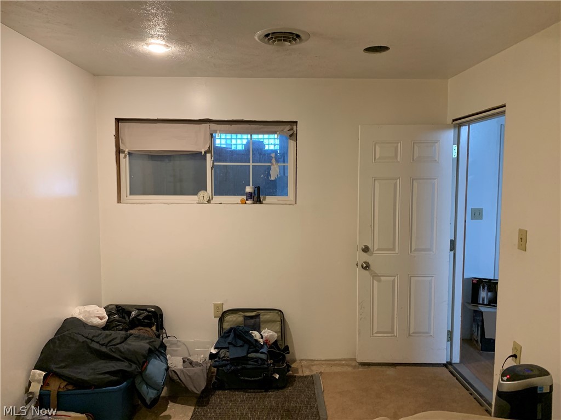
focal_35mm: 26
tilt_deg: -4.6
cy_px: 210
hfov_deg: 67.3
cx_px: 280
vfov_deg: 53.1
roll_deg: -0.4
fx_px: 421
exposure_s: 1/60
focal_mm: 4.25
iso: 200
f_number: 1.8
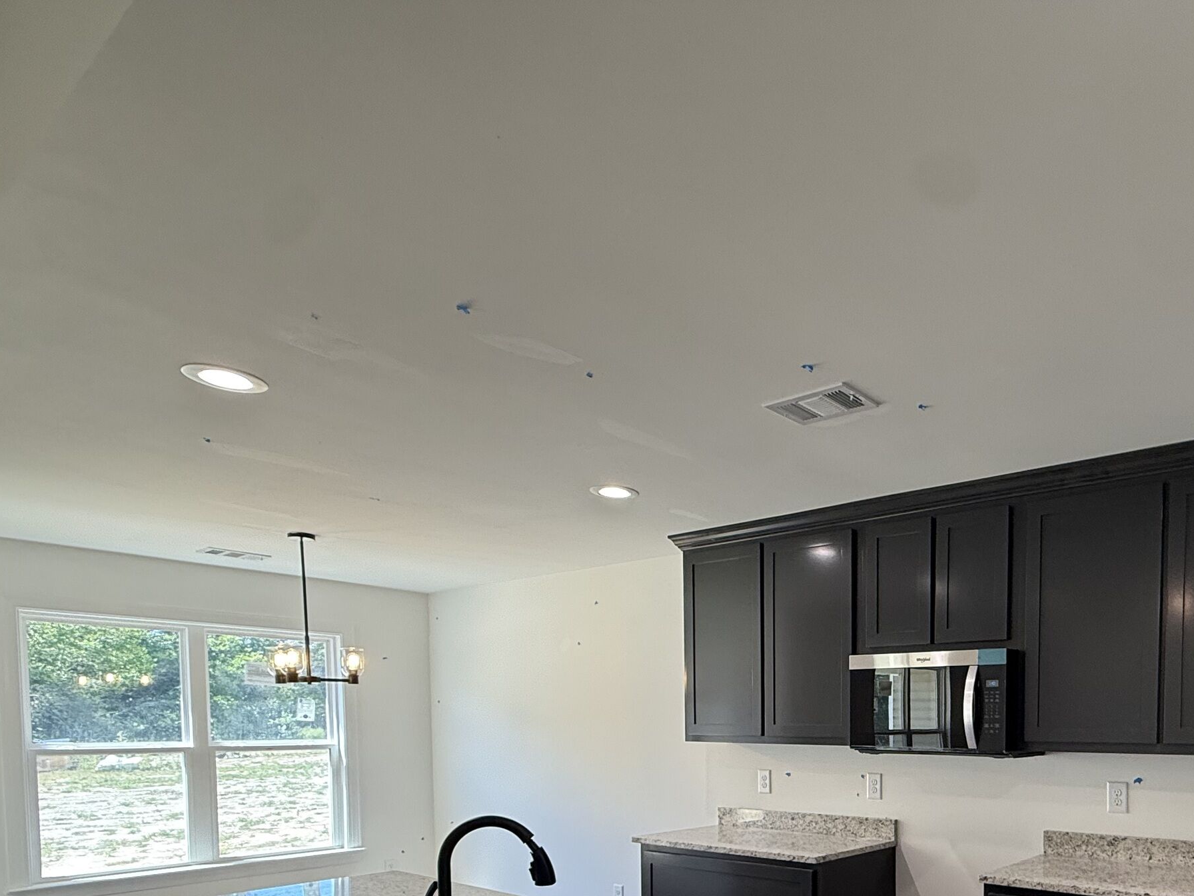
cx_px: 882
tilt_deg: -2.2
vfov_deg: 51.9
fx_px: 828
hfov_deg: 67.5
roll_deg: +0.1
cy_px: 757
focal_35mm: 24
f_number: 2.2
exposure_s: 1/120
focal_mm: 2.22
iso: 160
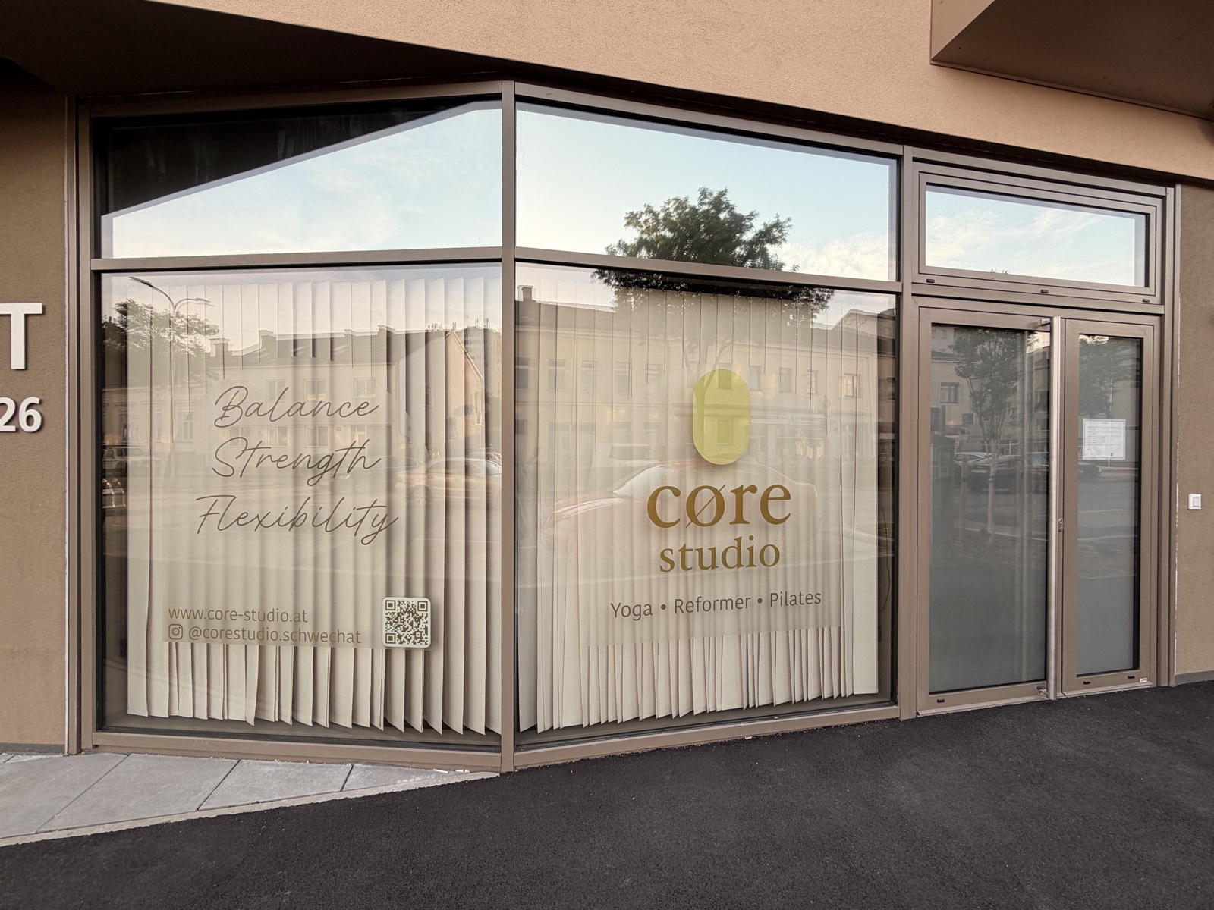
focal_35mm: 14
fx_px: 491
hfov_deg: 102.1
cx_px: 607
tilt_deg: -0.3
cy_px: 455
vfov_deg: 85.7
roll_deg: -0.1
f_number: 2.2
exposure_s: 1/262
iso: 50
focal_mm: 2.22
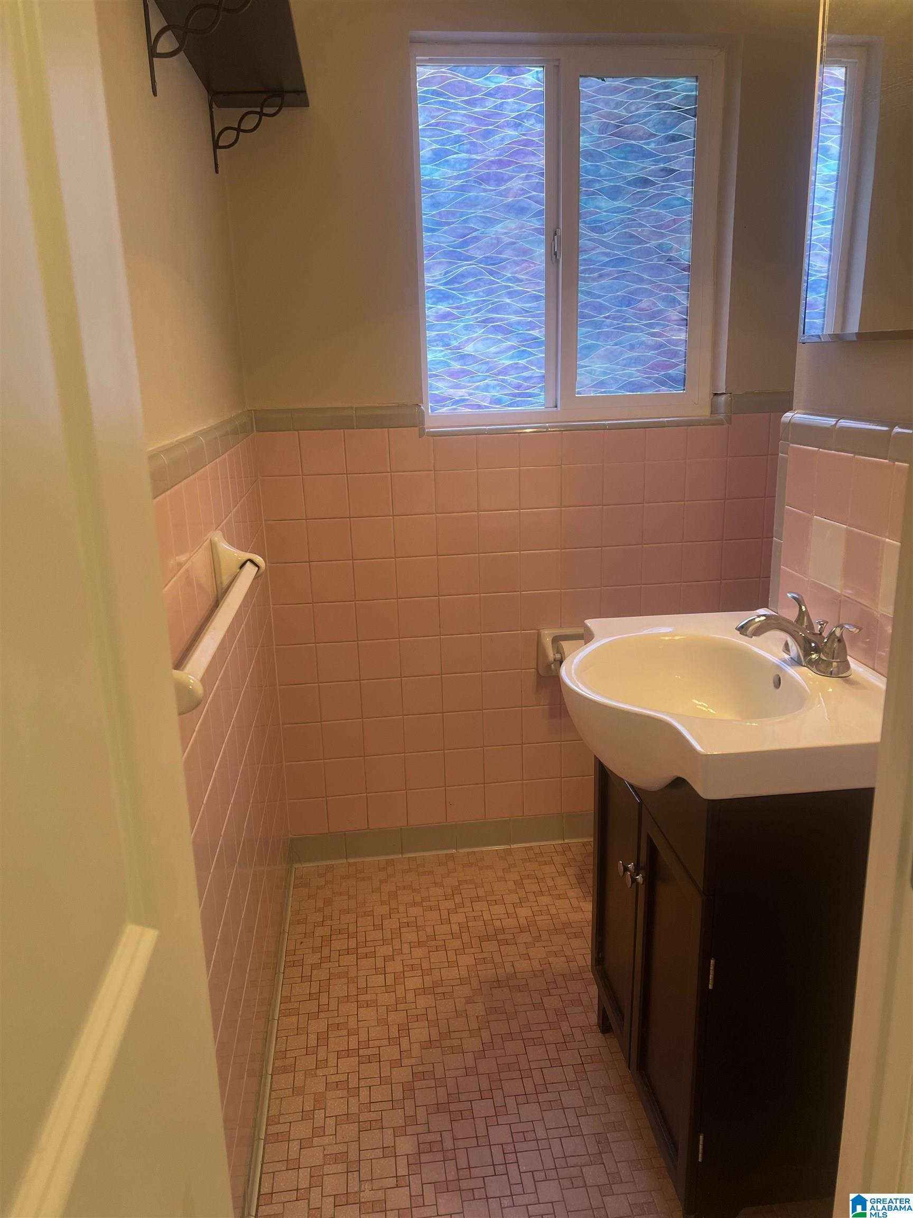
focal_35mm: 26
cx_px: 456
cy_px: 609
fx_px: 914
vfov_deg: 67.3
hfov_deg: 53.1
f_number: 1.5
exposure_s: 1/60
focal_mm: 5.7
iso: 80
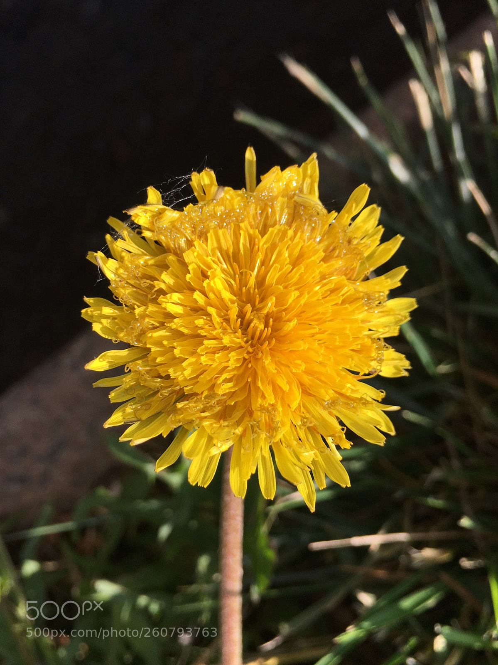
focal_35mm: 29
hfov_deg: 48.2
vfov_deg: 61.7
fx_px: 557
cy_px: 332
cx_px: 249
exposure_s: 1/999
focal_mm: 4.15
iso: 25
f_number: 2.2
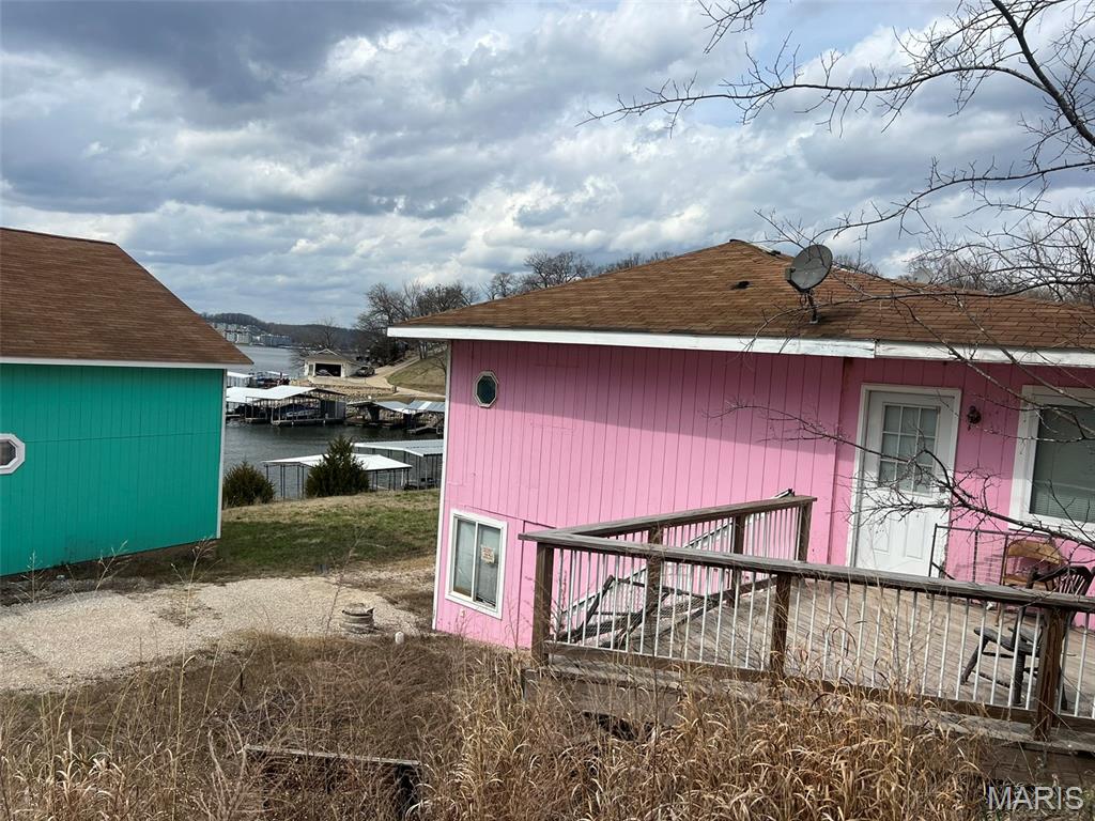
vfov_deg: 53.1
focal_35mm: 26
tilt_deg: -3.1
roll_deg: -3.7
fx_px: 822
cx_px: 548
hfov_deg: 67.3
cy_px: 410
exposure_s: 1/5882
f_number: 1.5
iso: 50
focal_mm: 5.7
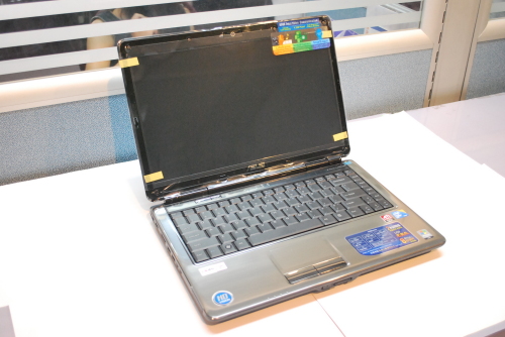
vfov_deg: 34.3
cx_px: 252
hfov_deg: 49.5
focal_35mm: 39
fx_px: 547
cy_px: 168
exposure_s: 1/40
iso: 1600
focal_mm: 26
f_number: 4.5
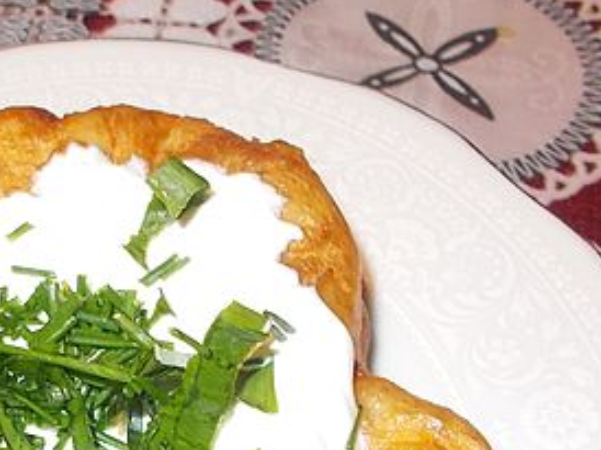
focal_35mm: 57
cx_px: 90
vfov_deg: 24.8
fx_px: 989
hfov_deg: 32.5
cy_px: 415
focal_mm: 4.6
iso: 200
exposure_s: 1/25
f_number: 3.2
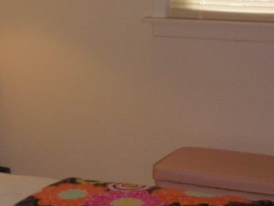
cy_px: 21
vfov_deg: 10.6
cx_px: -107
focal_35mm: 139
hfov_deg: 13.5
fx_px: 1101
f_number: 3.5
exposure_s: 1/30
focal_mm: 6.3
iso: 160
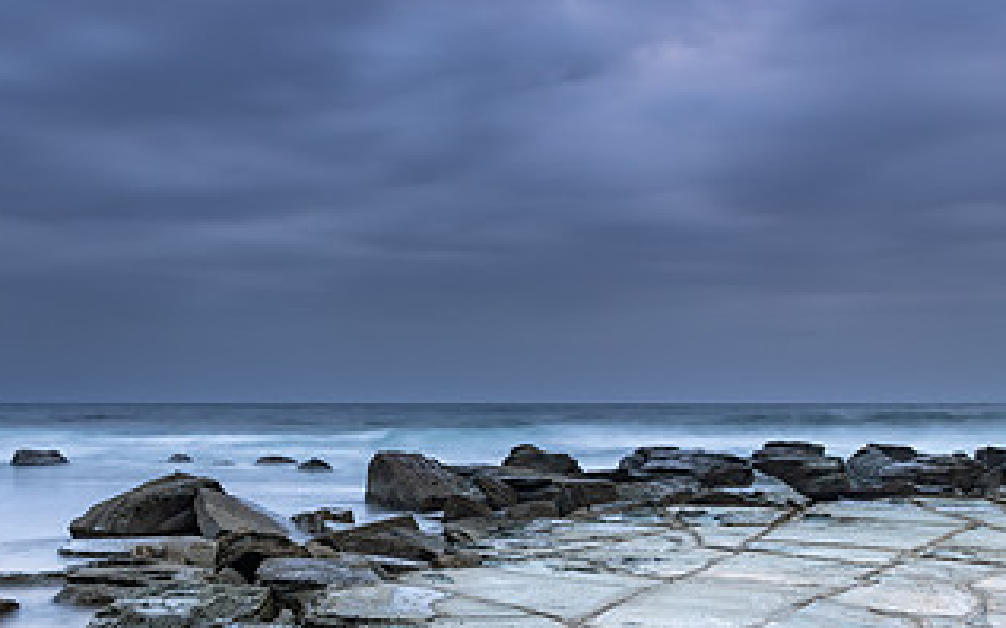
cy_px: 293
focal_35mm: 45
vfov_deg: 28.6
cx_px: 238
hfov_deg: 42.8
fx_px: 1234
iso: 125
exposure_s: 4
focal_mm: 24
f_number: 8
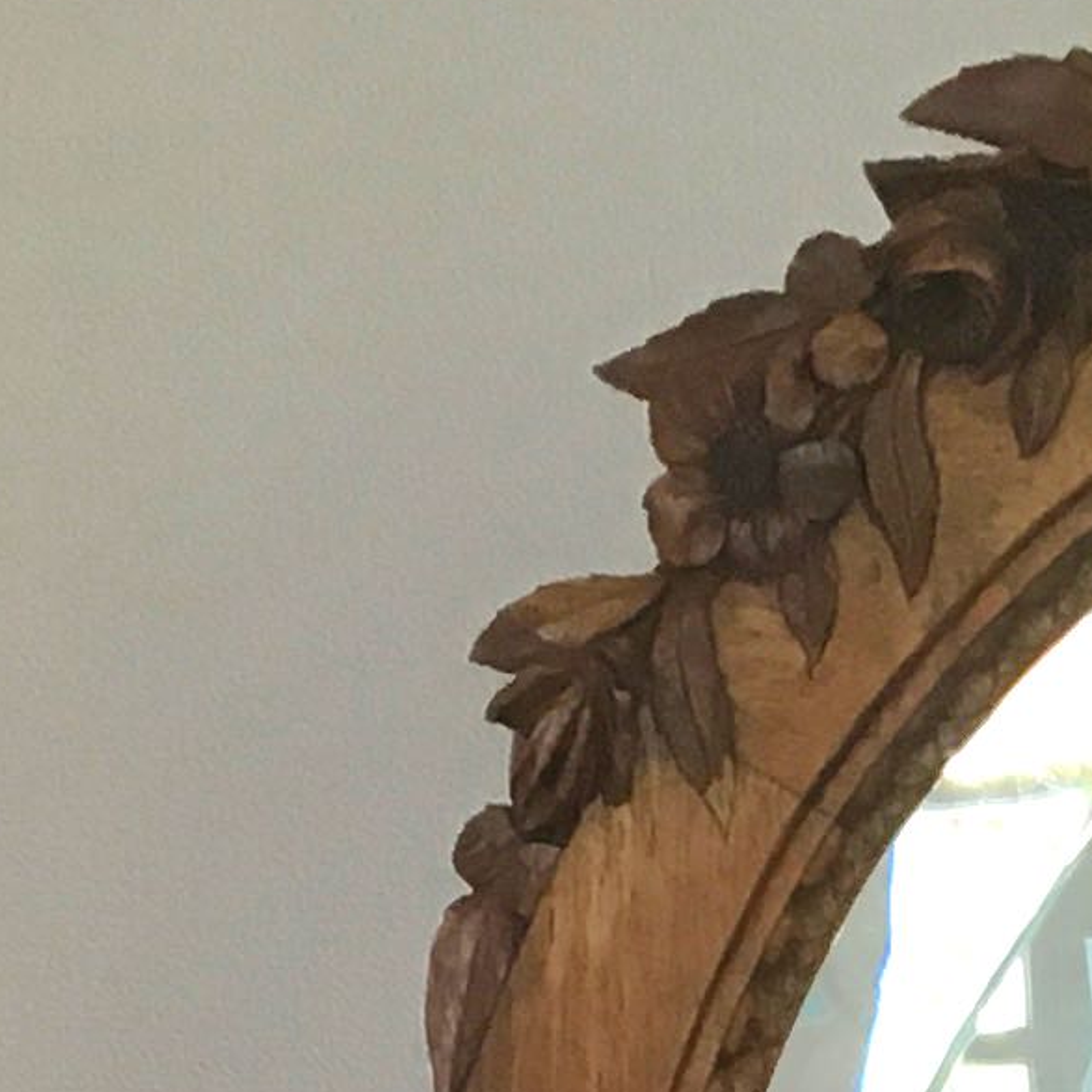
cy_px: 2487
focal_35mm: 176
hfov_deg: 9.6
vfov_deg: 9.1
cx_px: 1717
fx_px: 6282
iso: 40
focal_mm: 4.15
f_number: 2.2
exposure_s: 1/33
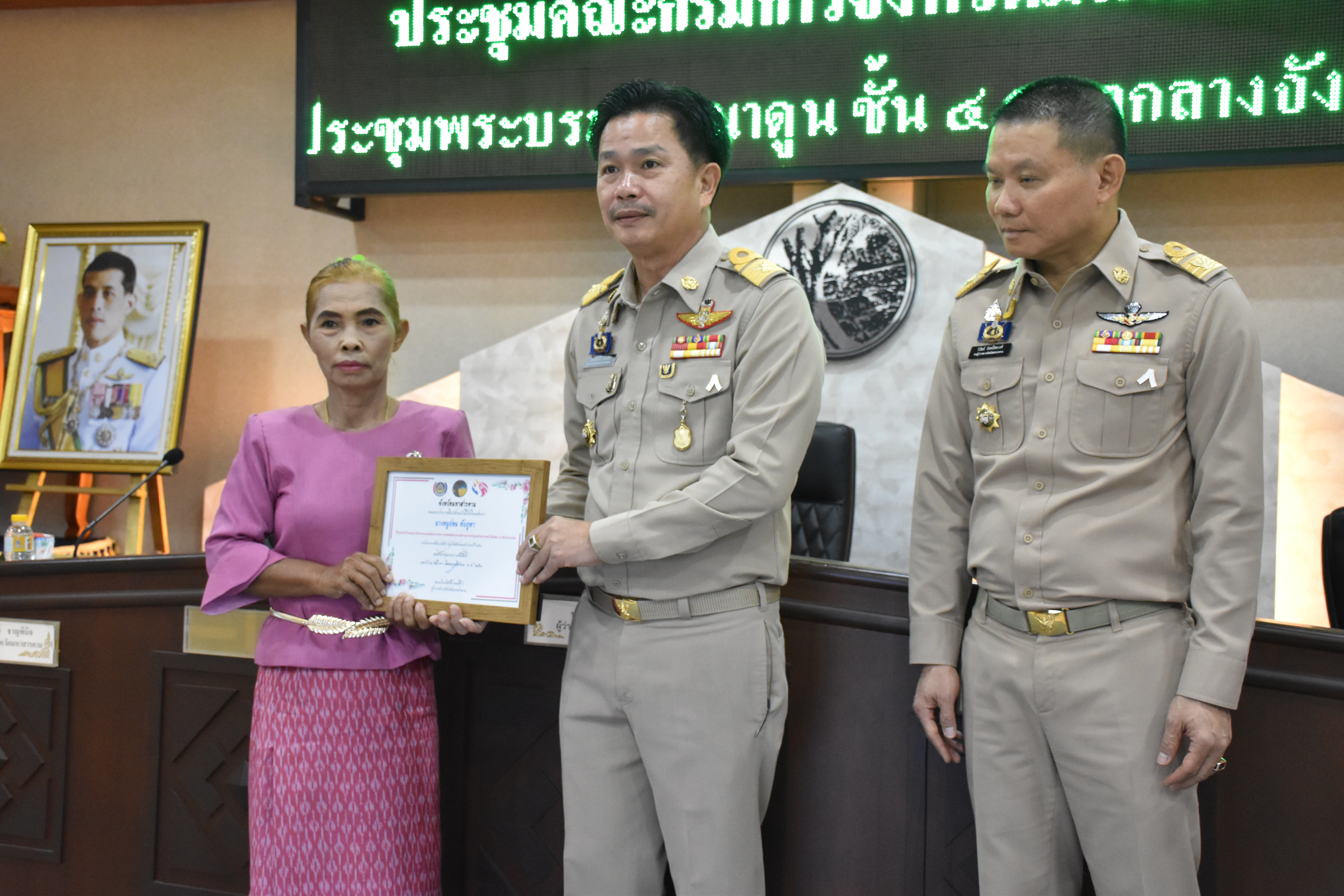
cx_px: 672
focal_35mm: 40
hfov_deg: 47.9
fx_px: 1512
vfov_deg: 33.0
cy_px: 448
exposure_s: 1/100
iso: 3200
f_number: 4.5
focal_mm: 27
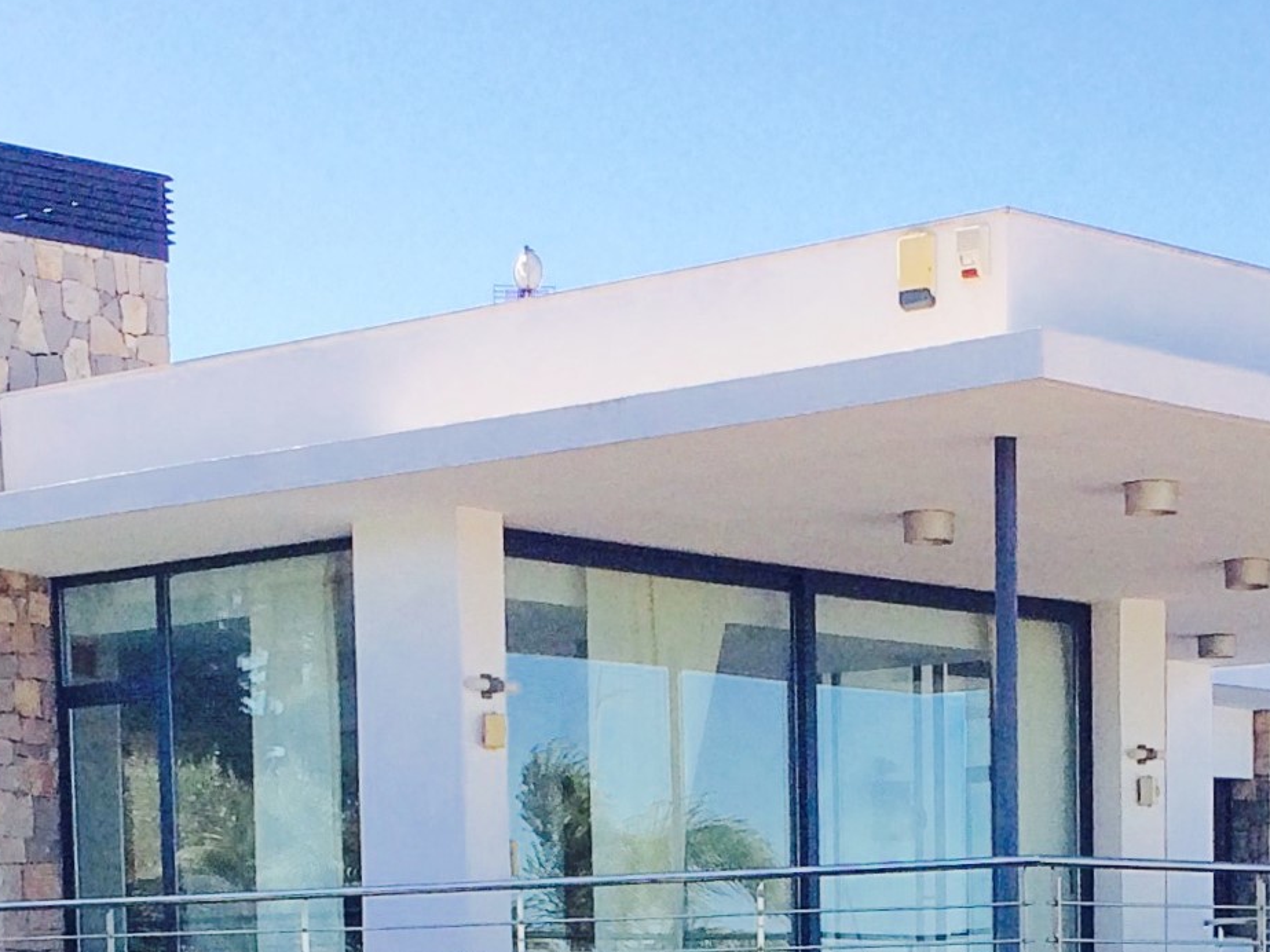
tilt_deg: -5.3
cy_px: 1206
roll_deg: +1.9
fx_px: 3302
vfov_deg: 15.7
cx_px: 960
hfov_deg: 21.6
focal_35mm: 90
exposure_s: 1/1709
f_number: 2.2
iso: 32
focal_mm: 4.15
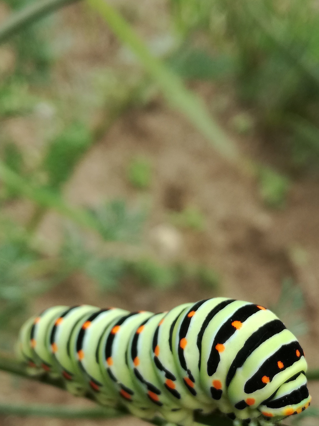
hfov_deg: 26.6
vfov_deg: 34.4
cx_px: 170
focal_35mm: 55
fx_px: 676
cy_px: 302
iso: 50
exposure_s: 1/112
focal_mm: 3.79
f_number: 2
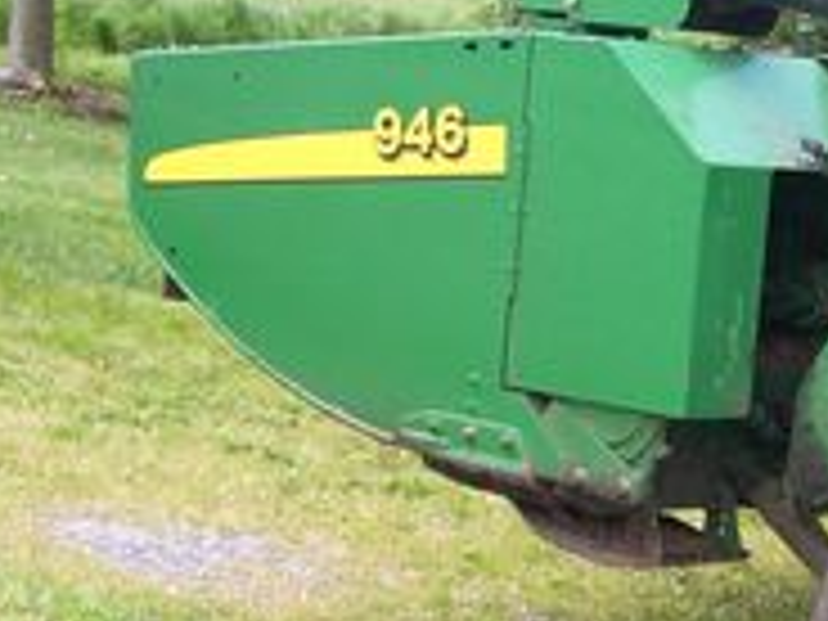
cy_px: 194
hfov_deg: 14.4
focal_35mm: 133
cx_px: 954
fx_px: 3181
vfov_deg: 11.1
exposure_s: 1/183
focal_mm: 7.6
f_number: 3
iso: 80
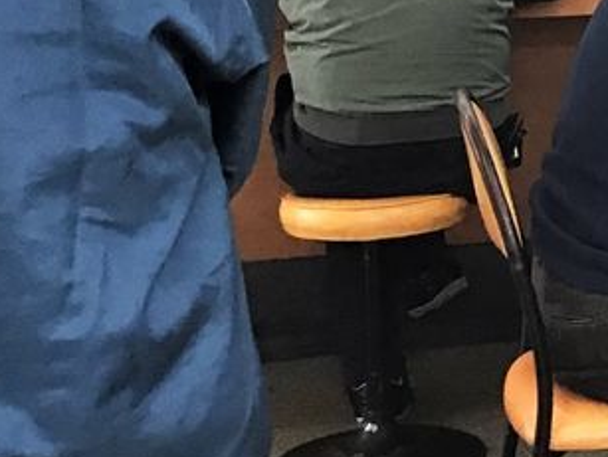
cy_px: -287
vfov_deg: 11.6
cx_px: 988
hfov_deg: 14.8
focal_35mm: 121
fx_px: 2128
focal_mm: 3.3
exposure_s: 1/30
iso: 32
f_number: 2.4
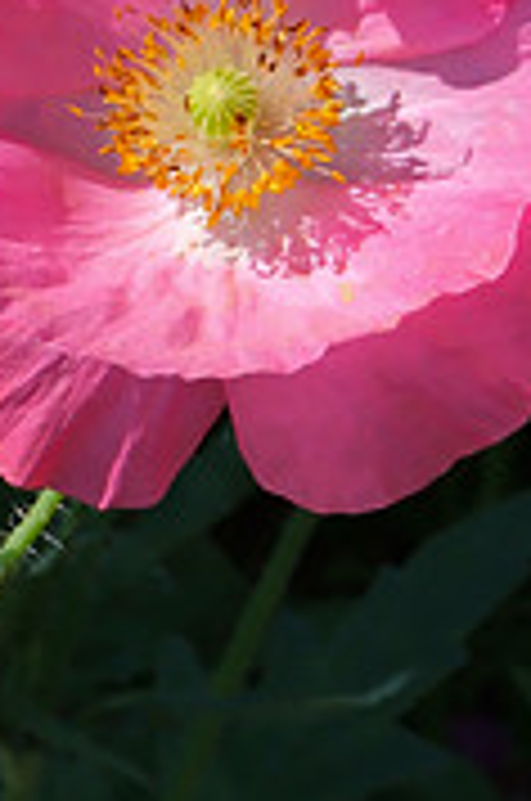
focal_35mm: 296
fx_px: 6574
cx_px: 173
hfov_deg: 4.6
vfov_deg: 6.9
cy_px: -50
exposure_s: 1/110
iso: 320
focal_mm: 78.1
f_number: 16
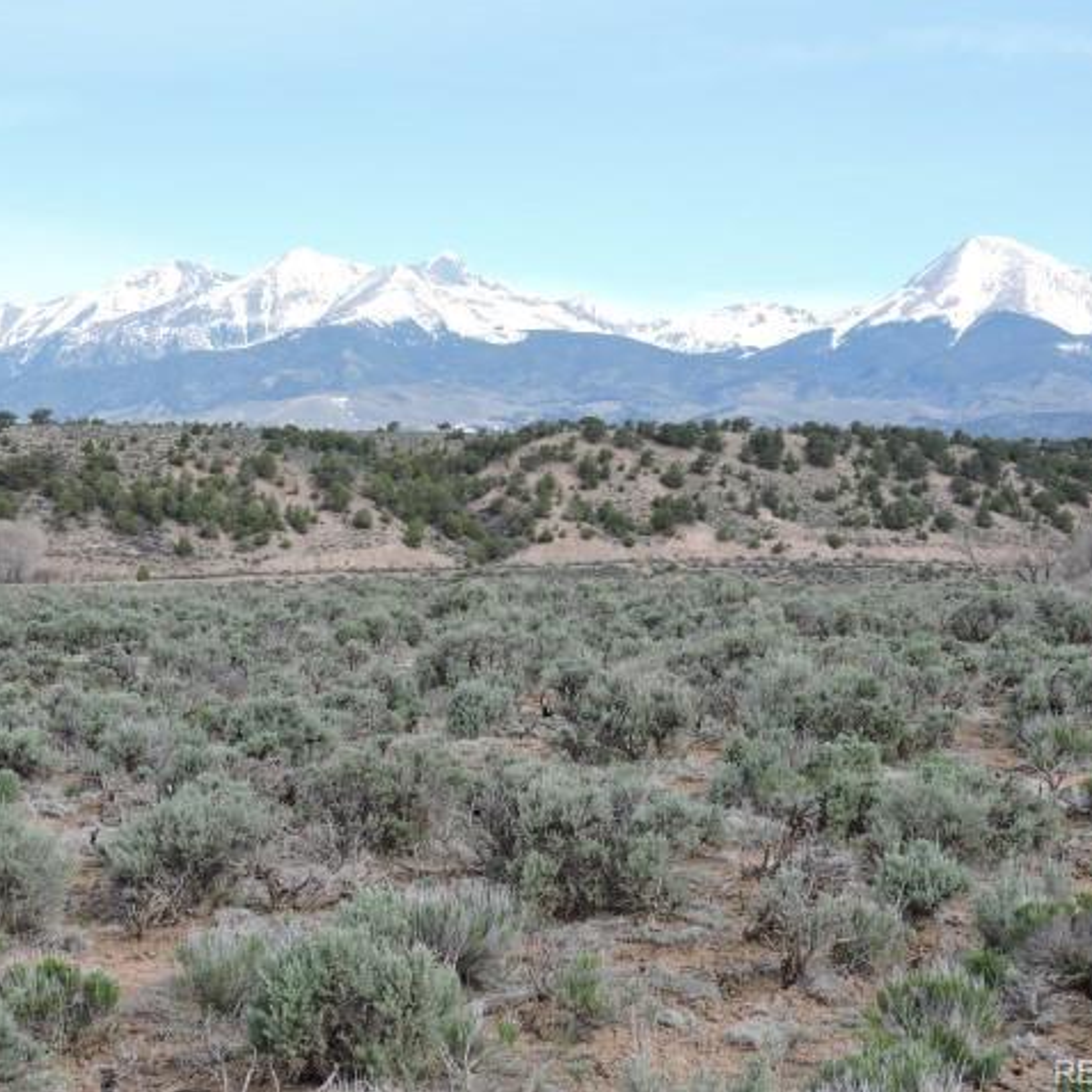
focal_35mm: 83
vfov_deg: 20.9
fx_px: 2962
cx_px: 504
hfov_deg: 20.9
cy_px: 547
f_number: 3.9
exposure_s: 1/400
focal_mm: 12.5
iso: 100
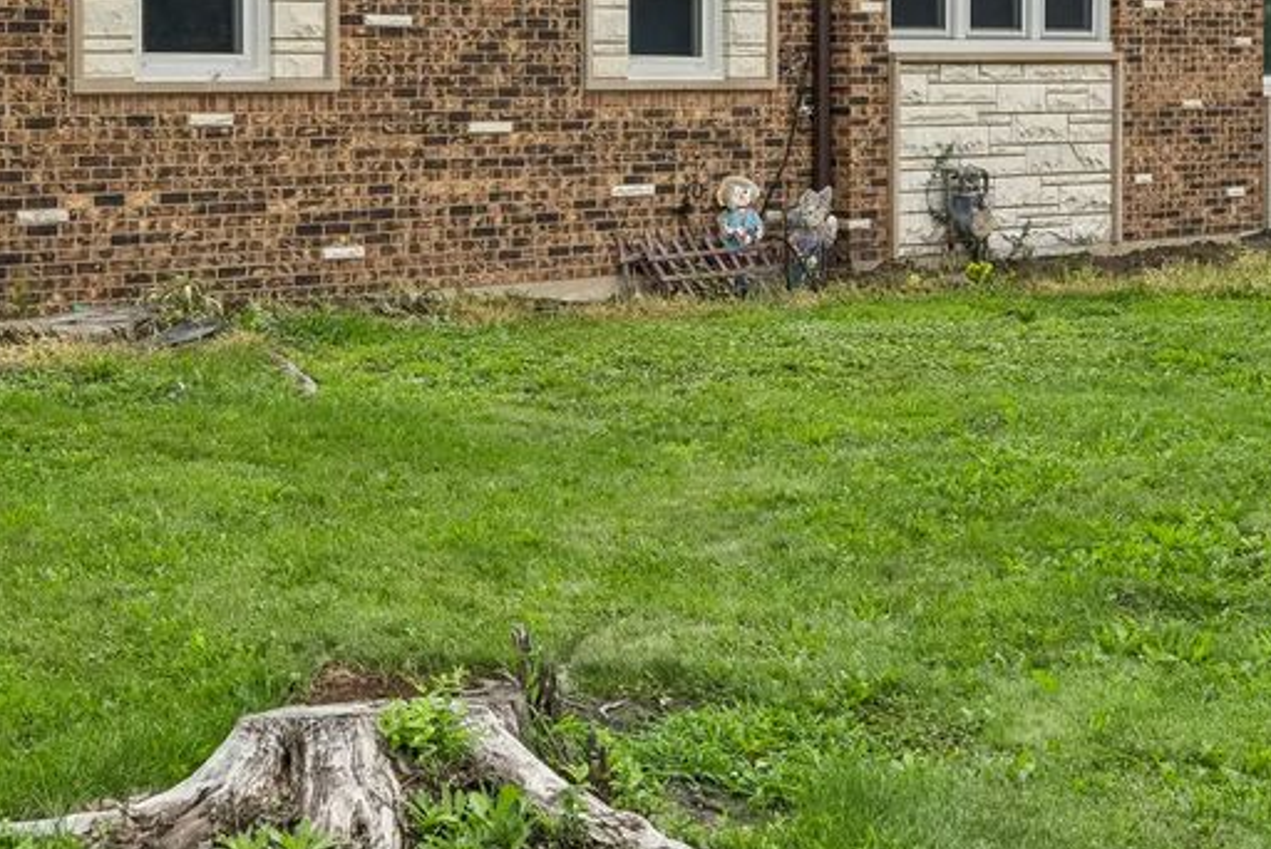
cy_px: 118
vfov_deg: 19.2
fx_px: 2473
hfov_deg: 28.4
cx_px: 310
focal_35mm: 70
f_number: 8
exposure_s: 1/2500
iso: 400
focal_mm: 35
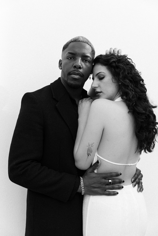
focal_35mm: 36
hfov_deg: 37.0
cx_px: 79
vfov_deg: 53.3
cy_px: 118
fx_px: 236
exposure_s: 1/1000
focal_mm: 35.9
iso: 320
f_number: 2.8
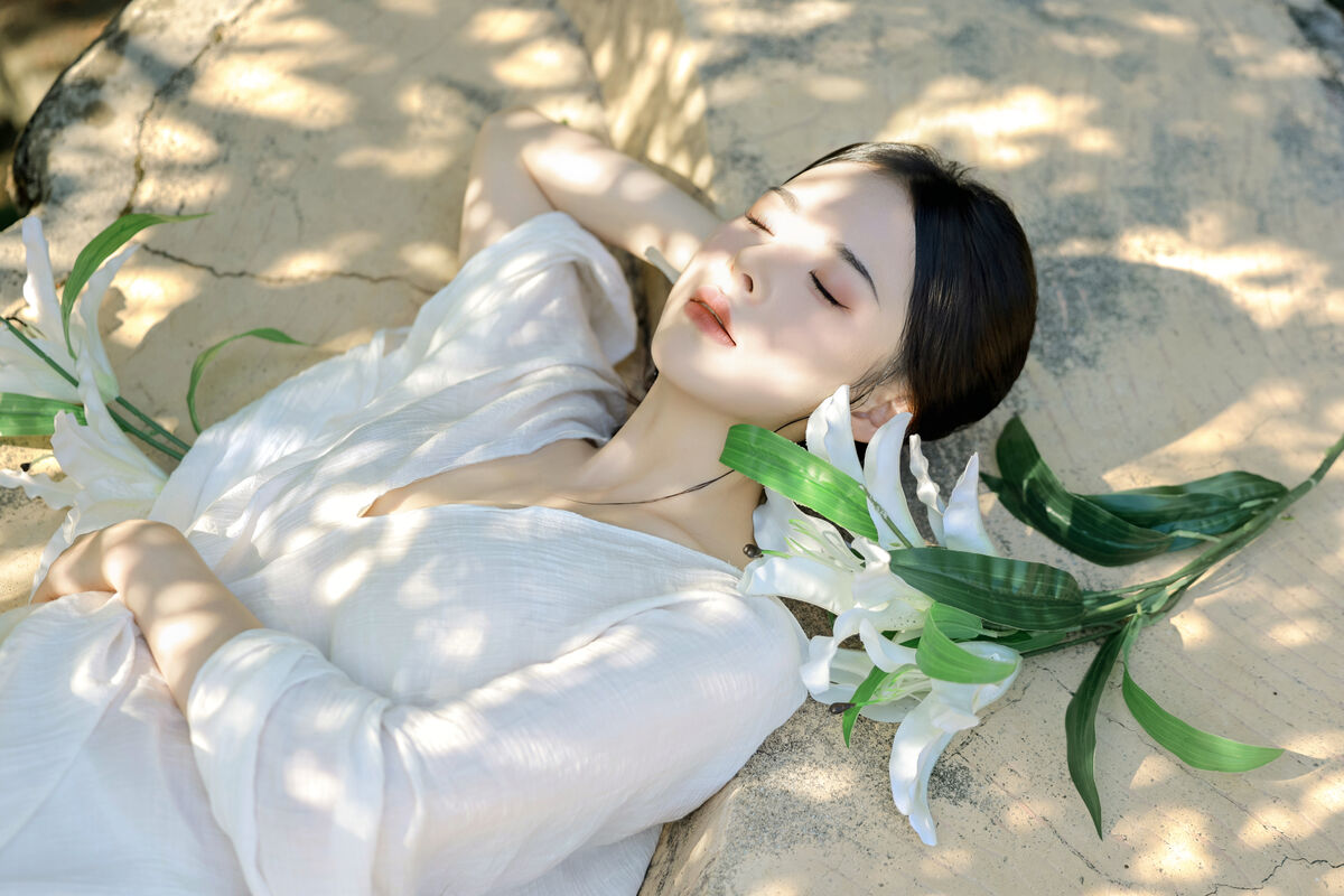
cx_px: 672
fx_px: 2613
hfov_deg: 28.8
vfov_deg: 19.5
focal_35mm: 70
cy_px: 448
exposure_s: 1/400
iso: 100
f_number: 3.2
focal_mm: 70
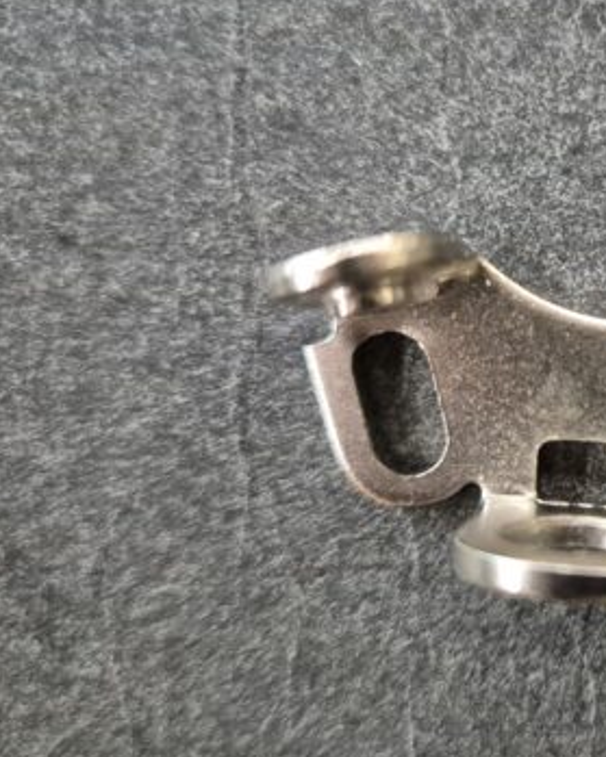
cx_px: 667
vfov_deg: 41.1
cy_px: 335
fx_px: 1009
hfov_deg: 30.0
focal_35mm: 45
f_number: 1.8
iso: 2000
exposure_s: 1/100
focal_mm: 5.4
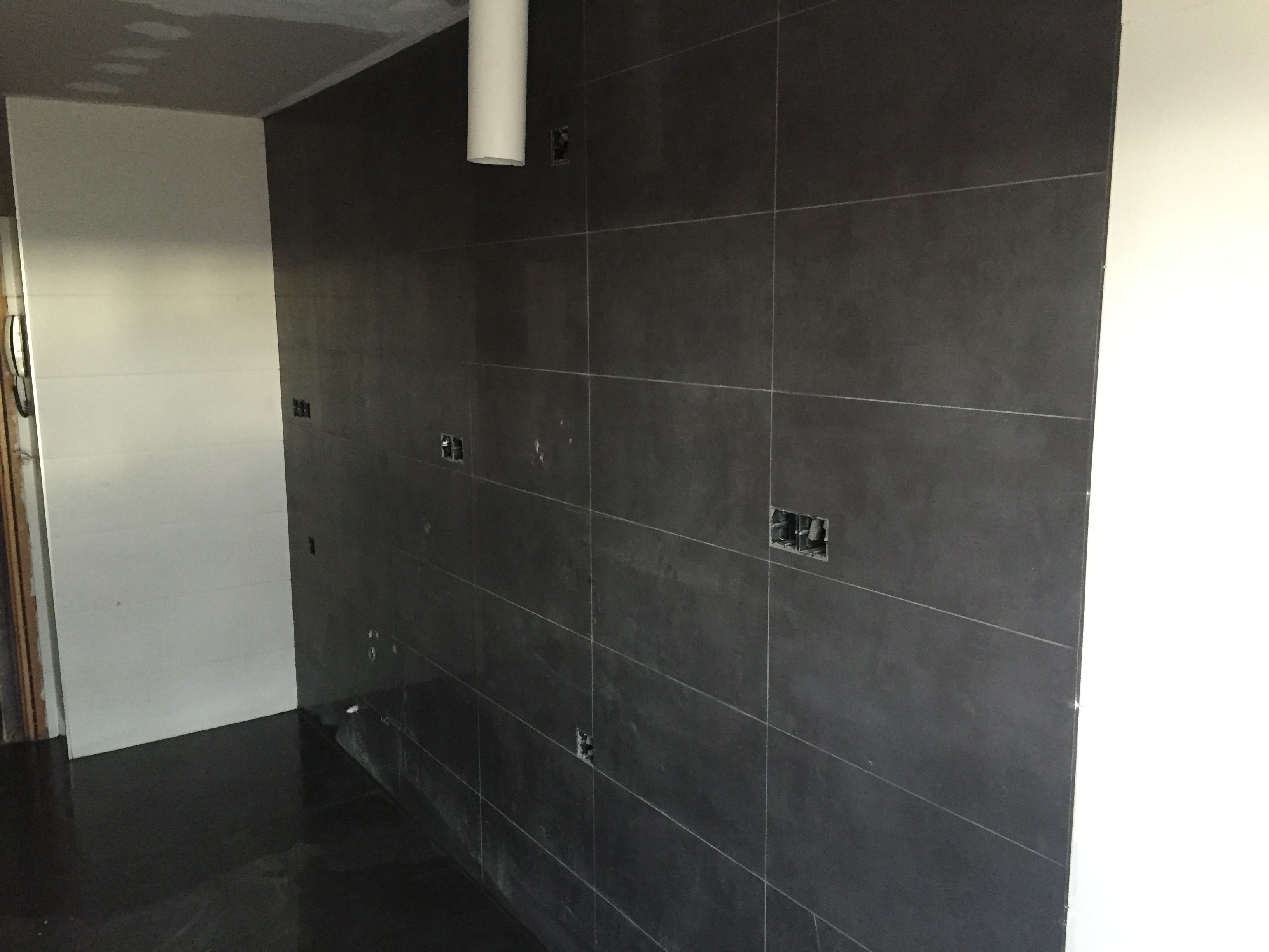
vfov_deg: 48.2
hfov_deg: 61.7
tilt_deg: -9.6
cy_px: 476
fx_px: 1063
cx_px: 634
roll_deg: +0.3
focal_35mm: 29
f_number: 2.2
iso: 250
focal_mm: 4.15
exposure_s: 1/25
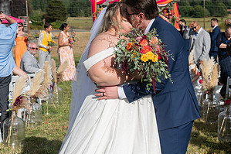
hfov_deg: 29.5
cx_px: 155
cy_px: 72
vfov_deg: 20.0
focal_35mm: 68
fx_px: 436
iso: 400
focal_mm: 35
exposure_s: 1/8000
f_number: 5
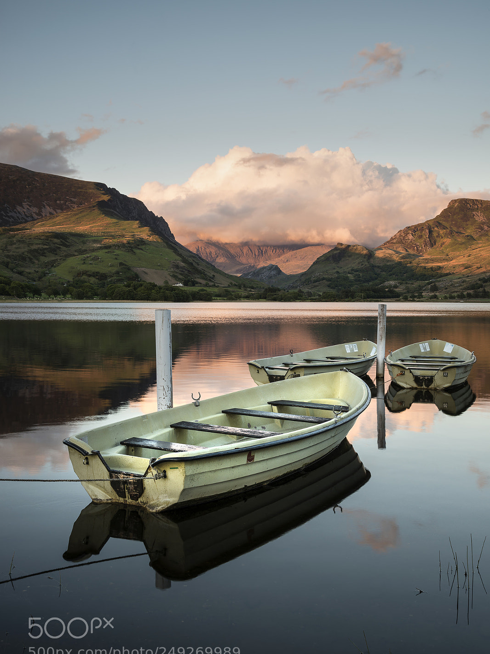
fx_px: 736
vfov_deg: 47.9
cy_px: 320
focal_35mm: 39
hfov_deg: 36.8
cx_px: 245
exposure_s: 1/5
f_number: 16
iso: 100
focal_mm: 36
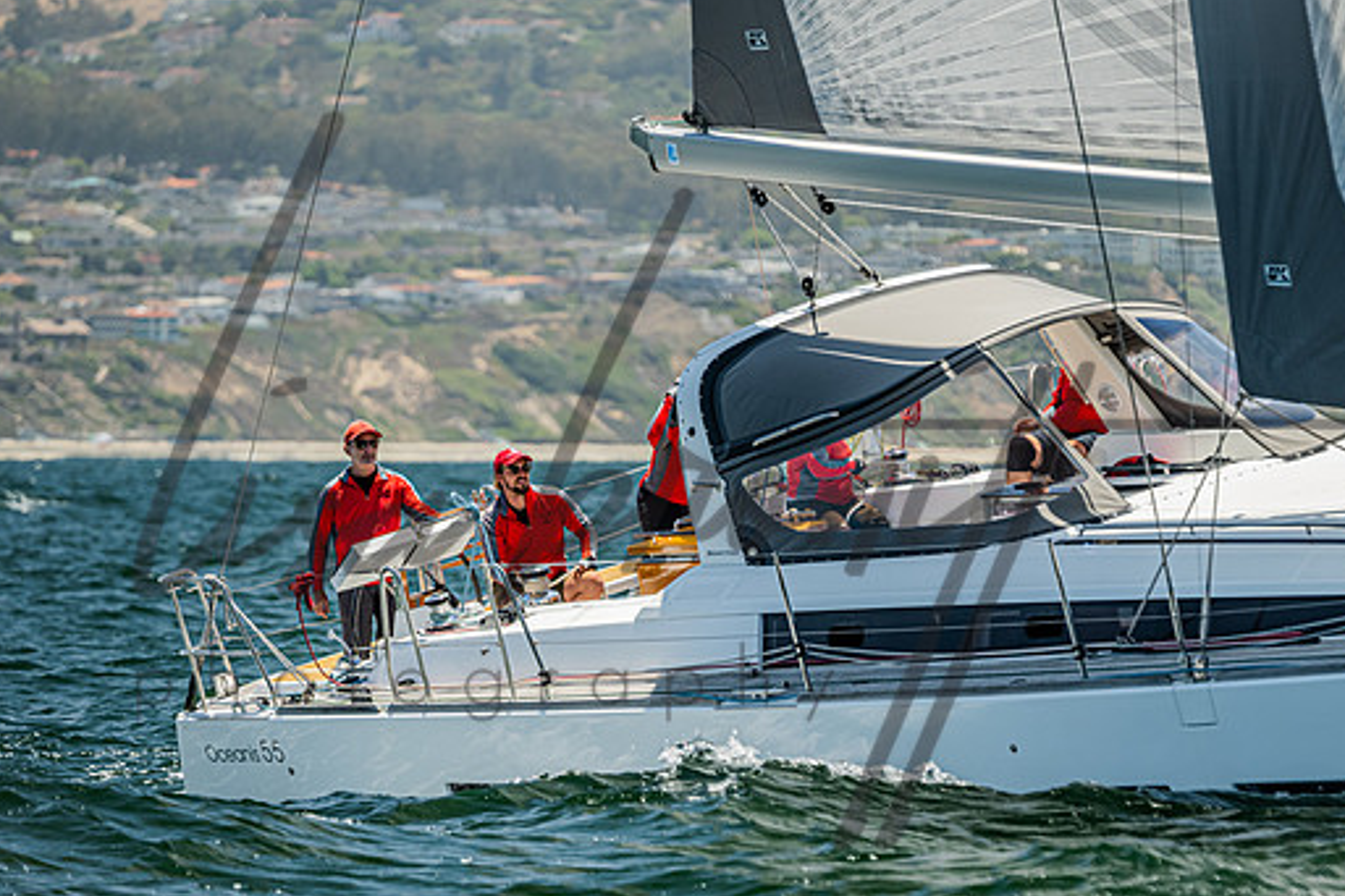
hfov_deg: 5.1
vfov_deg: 3.4
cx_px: 831
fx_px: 15018
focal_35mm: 402
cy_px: 624
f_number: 5.6
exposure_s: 1/640
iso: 320
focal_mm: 270
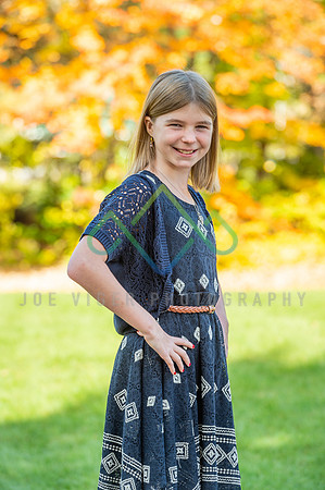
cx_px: 162
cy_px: 245
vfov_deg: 10.3
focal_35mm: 200
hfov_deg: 6.9
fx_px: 2714
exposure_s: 1/125
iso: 100
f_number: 6.3
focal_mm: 200
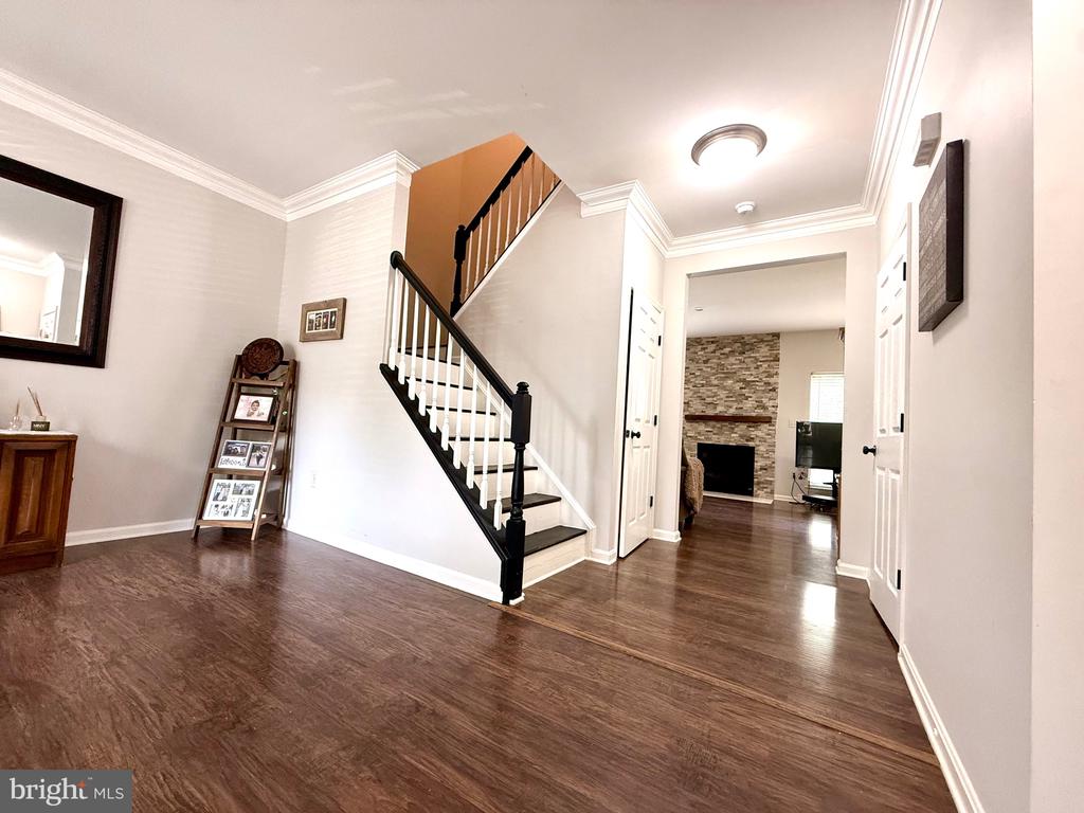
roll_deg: -3.6
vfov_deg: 85.7
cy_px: 406
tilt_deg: +2.5
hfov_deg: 102.1
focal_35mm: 14
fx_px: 438
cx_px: 542
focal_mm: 2.22
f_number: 2.2
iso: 320
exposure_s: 1/99
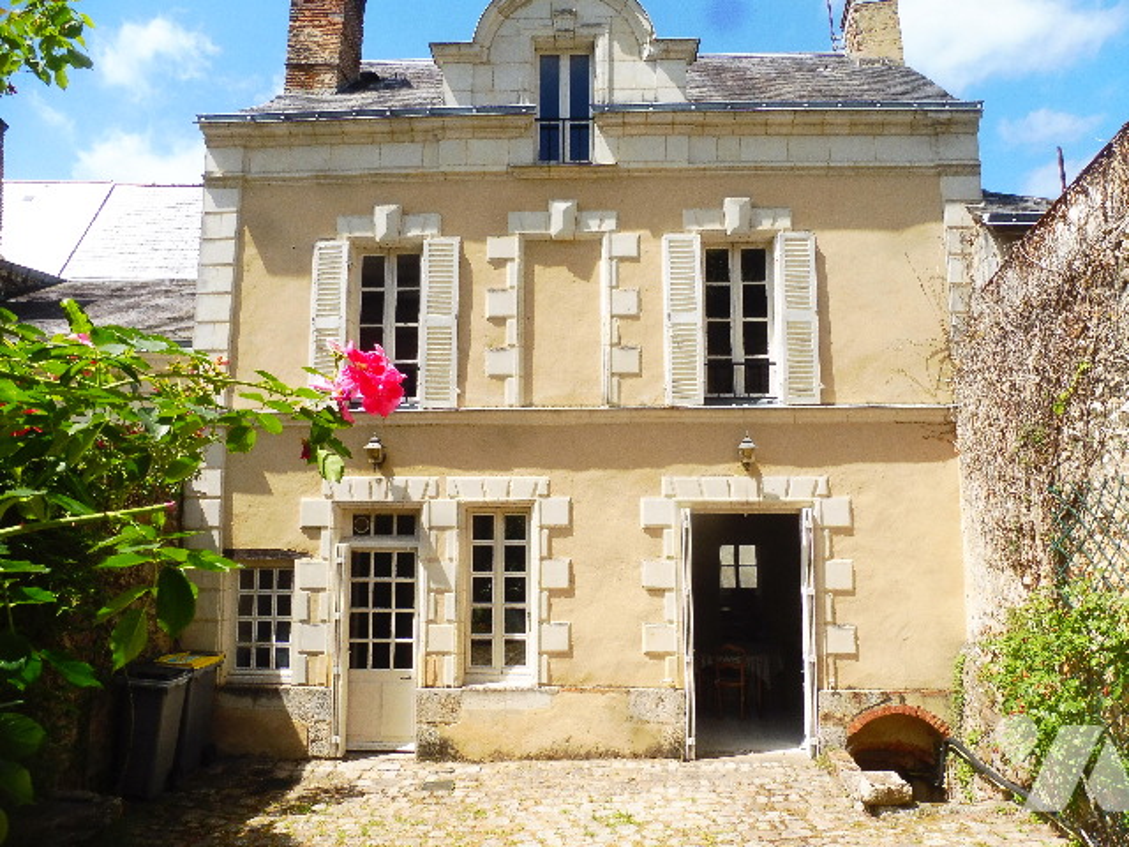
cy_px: 424
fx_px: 815
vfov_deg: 54.9
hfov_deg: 69.4
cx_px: 564
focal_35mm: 25
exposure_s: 1/640
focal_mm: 4.4
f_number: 4
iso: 100
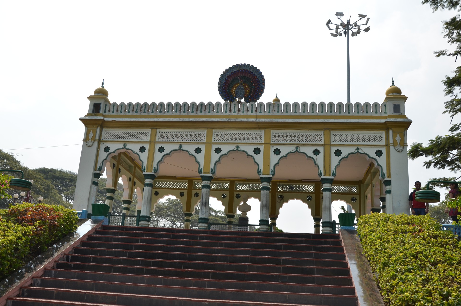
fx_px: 479
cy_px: 153
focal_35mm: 38
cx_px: 230
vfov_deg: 35.3
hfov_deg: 51.4
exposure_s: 1/500
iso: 200
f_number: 10
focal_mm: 25
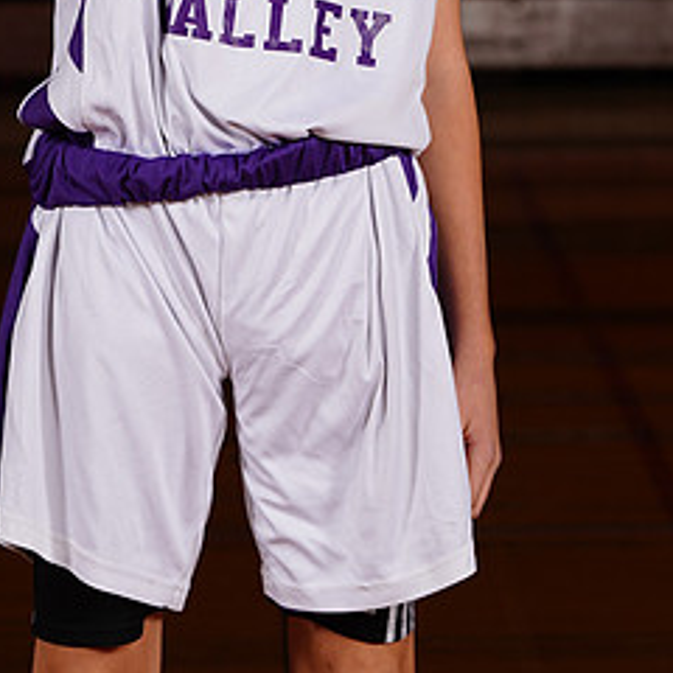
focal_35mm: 402
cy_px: -104
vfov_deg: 4.3
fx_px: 8842
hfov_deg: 4.4
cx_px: 279
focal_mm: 196
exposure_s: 1/200
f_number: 9
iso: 200
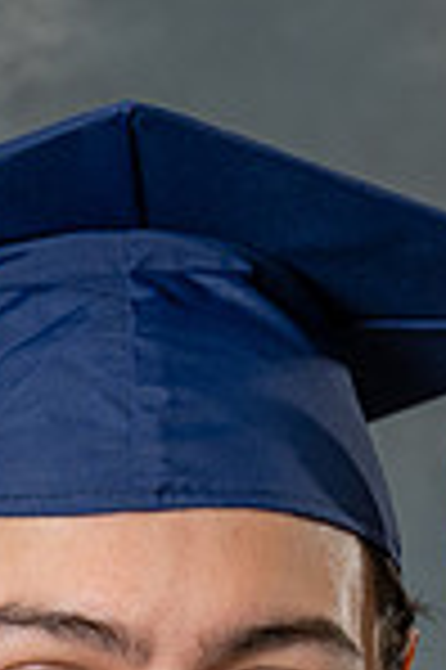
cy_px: 1451
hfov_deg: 3.0
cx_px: 108
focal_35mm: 452
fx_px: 8419
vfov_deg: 4.5
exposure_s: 1/200
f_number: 4
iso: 200
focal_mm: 55
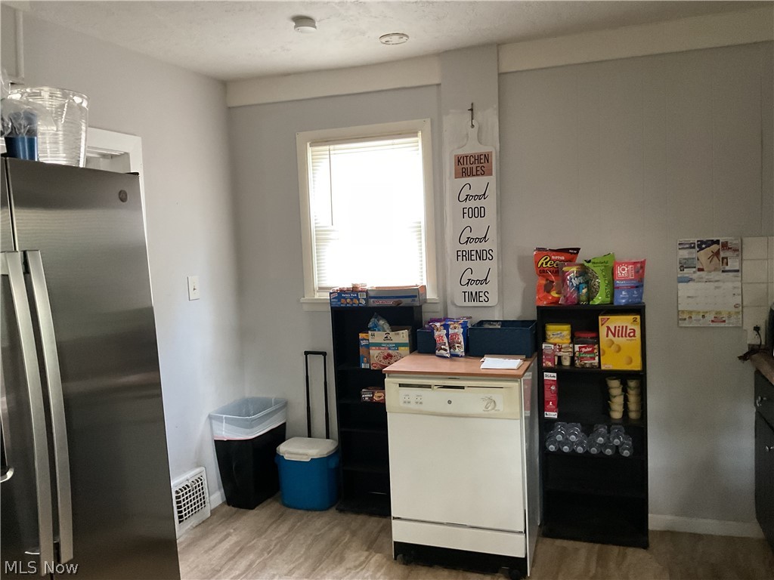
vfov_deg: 48.2
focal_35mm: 29
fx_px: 648
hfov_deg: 61.7
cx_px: 387
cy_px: 290
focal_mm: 3
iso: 250
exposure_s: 1/30
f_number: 1.8
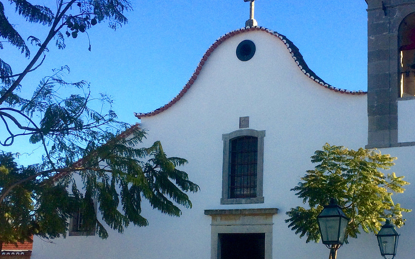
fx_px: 611
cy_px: 192
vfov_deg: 23.7
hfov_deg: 37.3
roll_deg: -0.5
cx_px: 258
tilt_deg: +7.0
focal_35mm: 54
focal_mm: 4.15
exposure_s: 1/1786
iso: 32
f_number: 2.2
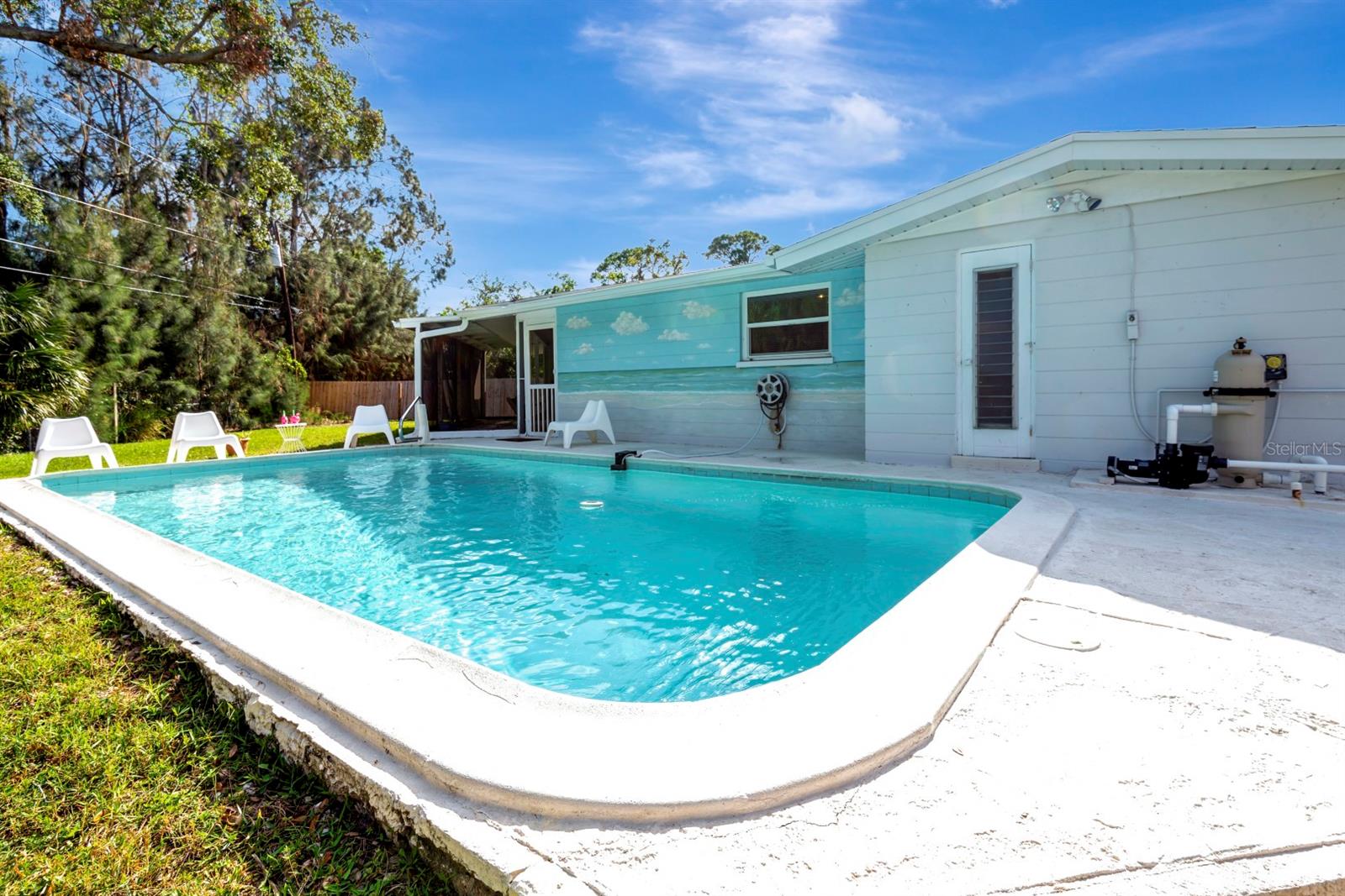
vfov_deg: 73.8
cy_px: 448
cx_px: 672
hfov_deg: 96.7
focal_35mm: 16
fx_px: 598
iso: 100
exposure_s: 1/40
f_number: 9
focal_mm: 16
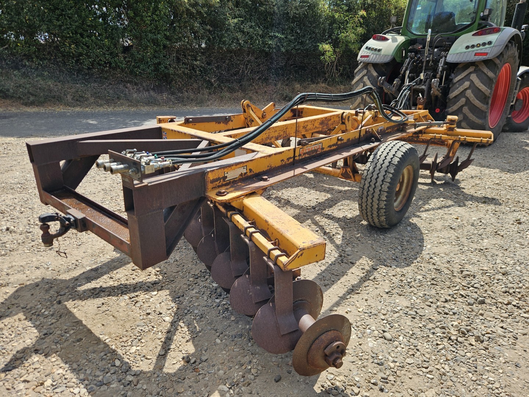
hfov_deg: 73.9
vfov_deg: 58.9
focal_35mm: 23
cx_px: 264
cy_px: 198
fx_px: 351
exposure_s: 1/1033
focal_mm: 5.4
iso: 25
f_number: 1.8
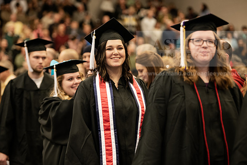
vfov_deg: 11.4
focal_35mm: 120
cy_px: 82
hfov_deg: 17.1
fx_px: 823
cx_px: 124
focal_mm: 120
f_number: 3.2
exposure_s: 1/200
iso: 2000
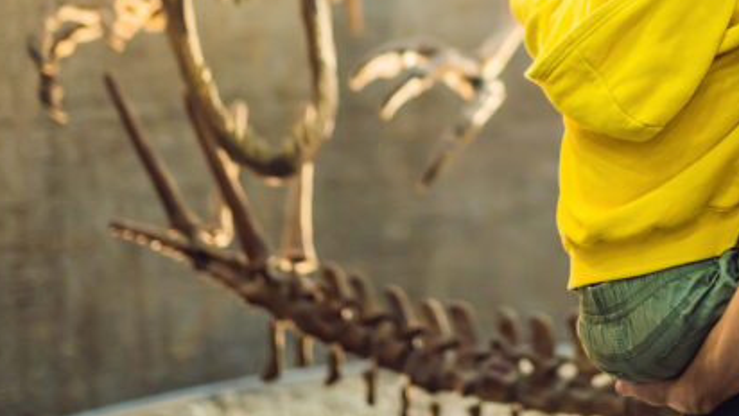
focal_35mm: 89
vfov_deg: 13.4
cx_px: 518
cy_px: 17
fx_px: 1744
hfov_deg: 23.8
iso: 1600
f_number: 1.8
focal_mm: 50
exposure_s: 1/125
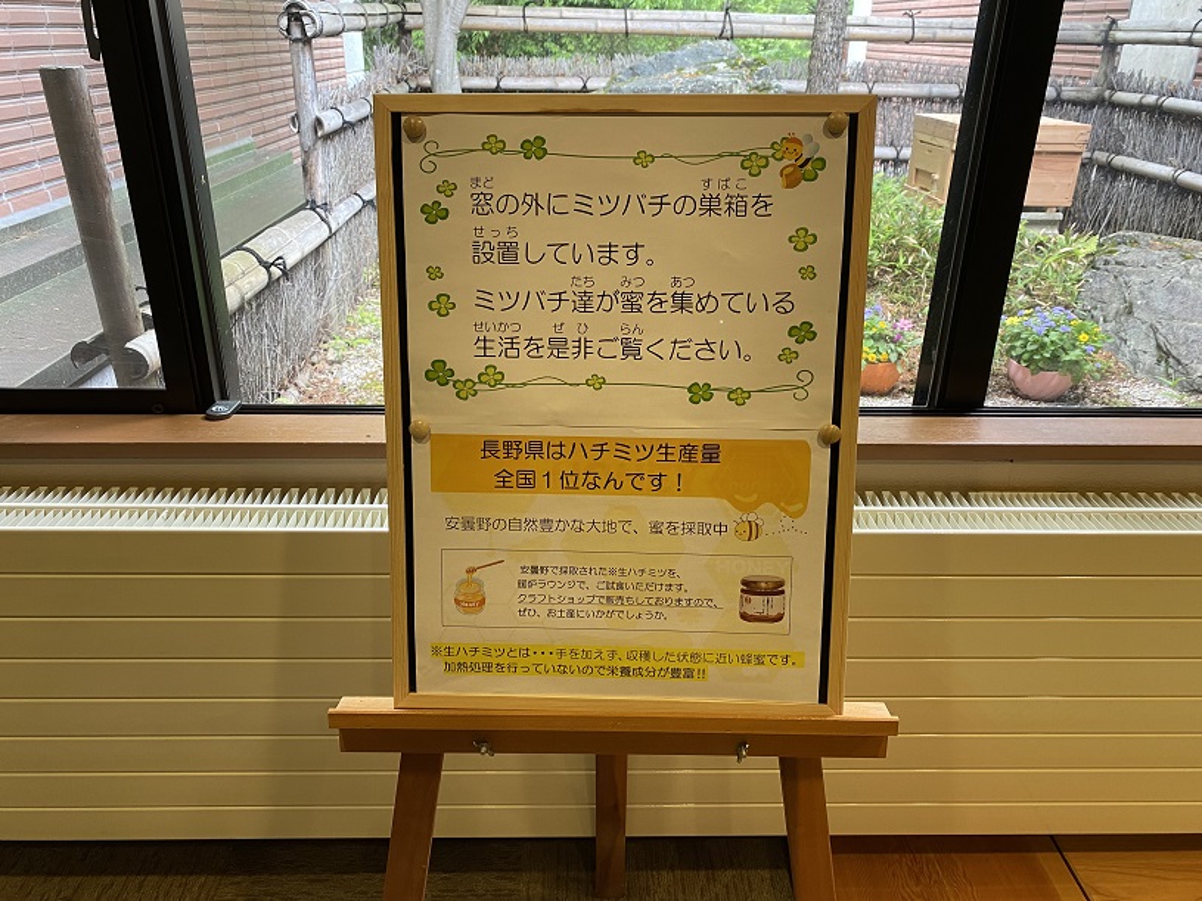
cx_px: 601
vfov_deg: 53.1
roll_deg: -0.5
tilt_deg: -24.4
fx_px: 903
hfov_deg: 67.3
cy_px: 450
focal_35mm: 26
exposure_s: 1/60
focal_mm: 4.25
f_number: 1.8
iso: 100
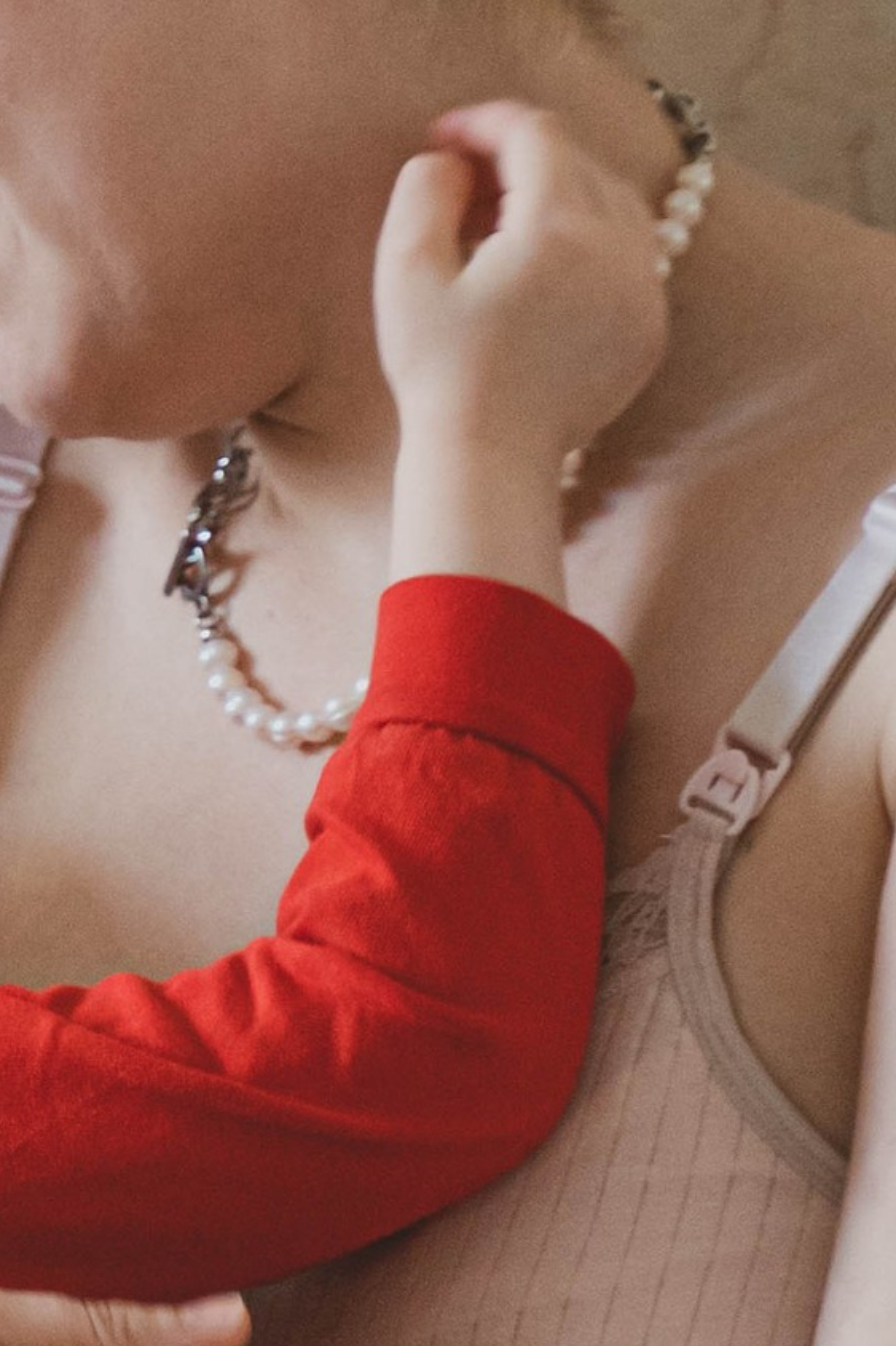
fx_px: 11395
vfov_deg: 6.8
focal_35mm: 305
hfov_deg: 4.5
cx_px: -737
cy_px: 793
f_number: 2.8
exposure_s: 1/160
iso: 1600
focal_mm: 67
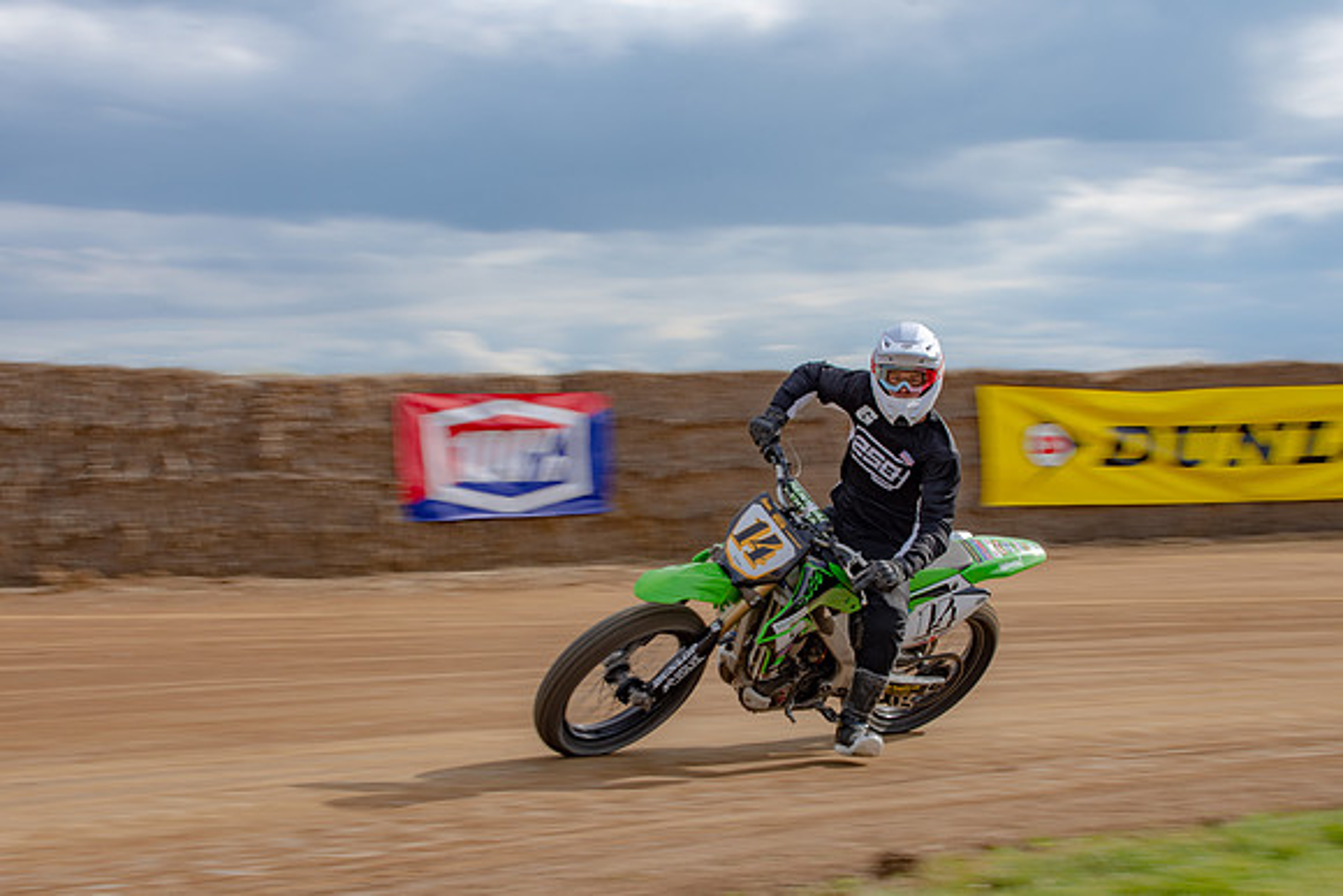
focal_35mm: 85
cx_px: 721
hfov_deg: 24.0
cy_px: 471
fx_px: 3159
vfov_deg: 16.1
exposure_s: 1/100
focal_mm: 50
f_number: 13
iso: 100
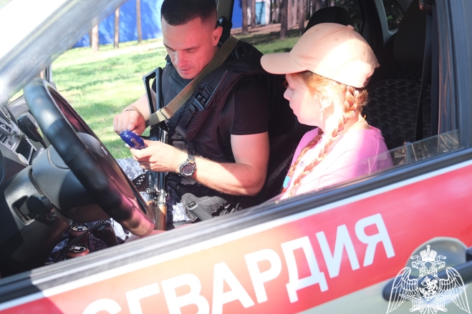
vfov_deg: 39.9
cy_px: 153
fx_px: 433
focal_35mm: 33
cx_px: 209
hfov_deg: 57.1
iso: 320
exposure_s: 1/85
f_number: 3.6
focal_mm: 19.6
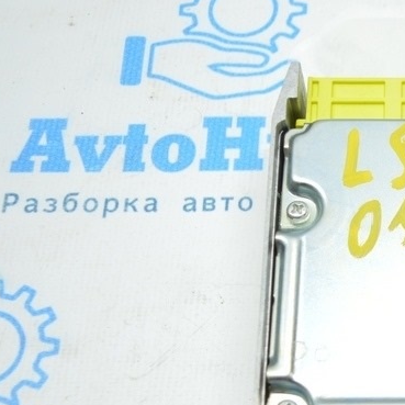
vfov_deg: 23.2
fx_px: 982
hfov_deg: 22.1
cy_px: 286
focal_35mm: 74
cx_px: 436
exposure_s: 1/50
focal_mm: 21
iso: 400
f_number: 3.8
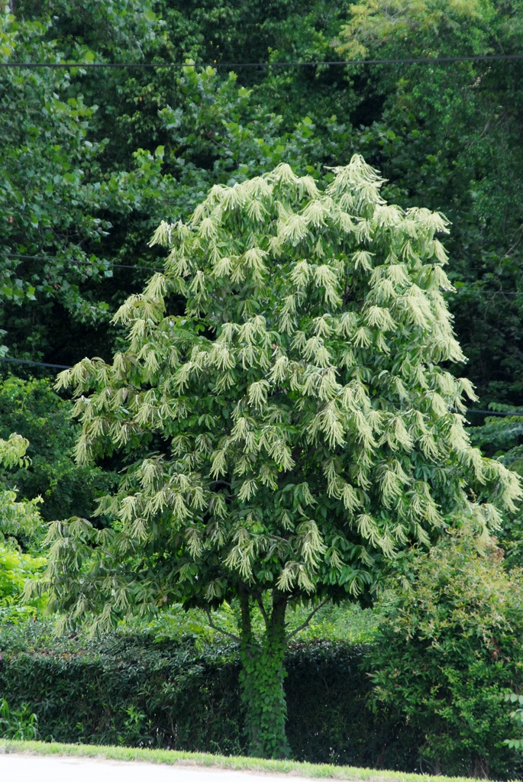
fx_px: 6032
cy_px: 391
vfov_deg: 7.4
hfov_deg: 5.0
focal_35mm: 278
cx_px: 262
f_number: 7.1
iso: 400
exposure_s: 1/180
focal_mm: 185
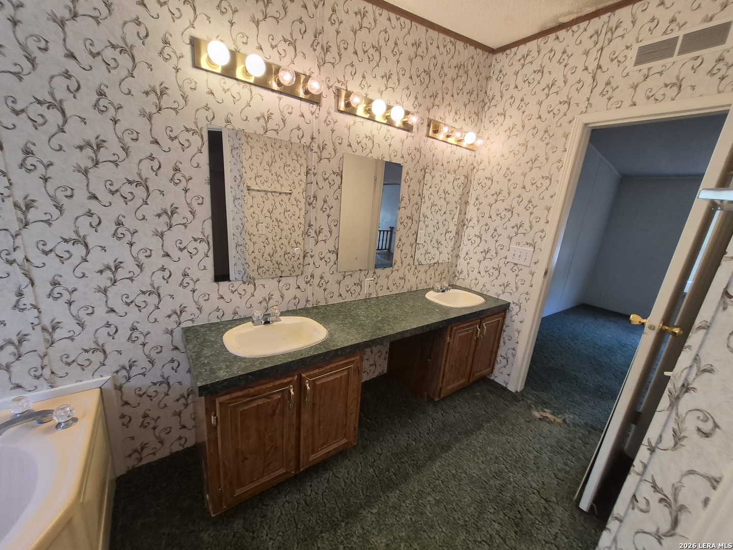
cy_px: 275
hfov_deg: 106.2
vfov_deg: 89.9
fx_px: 275
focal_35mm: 13
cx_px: 366
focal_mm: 1.74
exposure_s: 1/60
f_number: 2.2
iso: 80
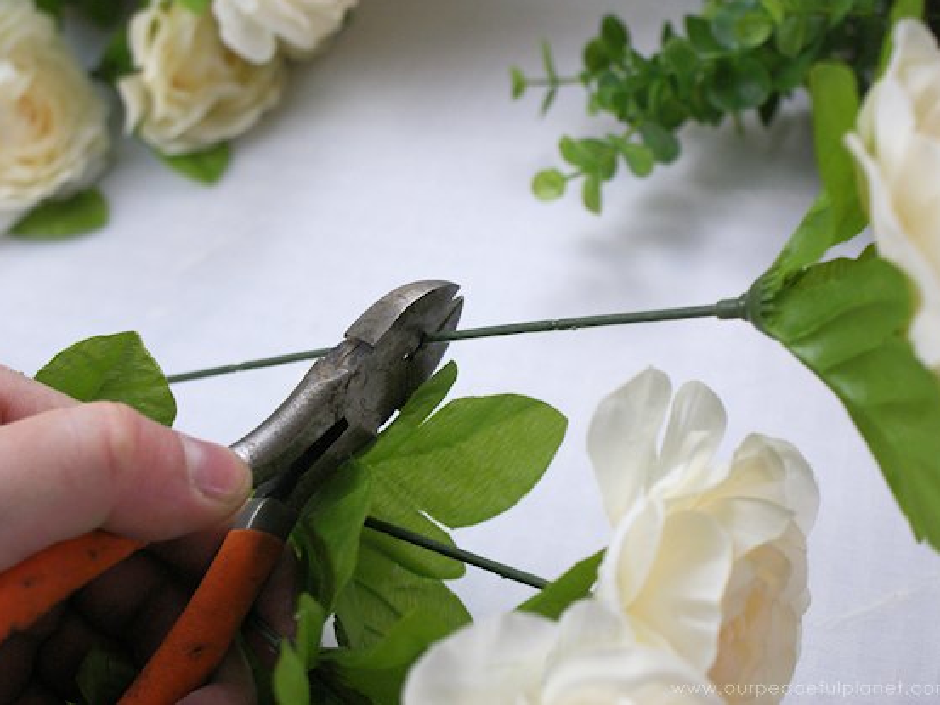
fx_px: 1563
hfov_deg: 33.5
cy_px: 348
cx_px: 437
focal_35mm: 58
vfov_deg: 25.4
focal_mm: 35
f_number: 5.6
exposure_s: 1/30
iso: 400
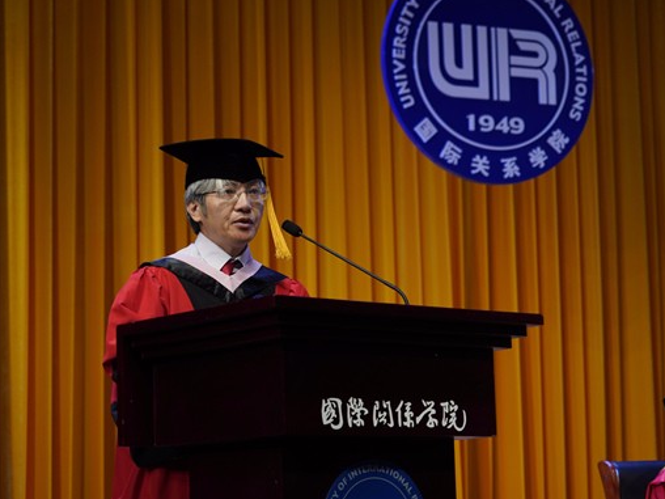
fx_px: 1729
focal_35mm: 90
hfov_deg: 21.8
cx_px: 289
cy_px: 248
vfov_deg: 16.4
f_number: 5.6
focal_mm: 82
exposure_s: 1/125
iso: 250
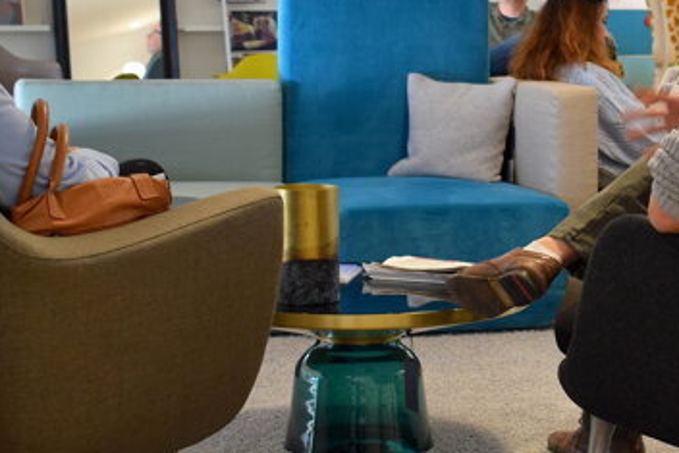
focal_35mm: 96
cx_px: 552
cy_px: 239
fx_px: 1811
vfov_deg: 14.3
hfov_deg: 21.0
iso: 640
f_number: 4
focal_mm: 26
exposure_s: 1/60
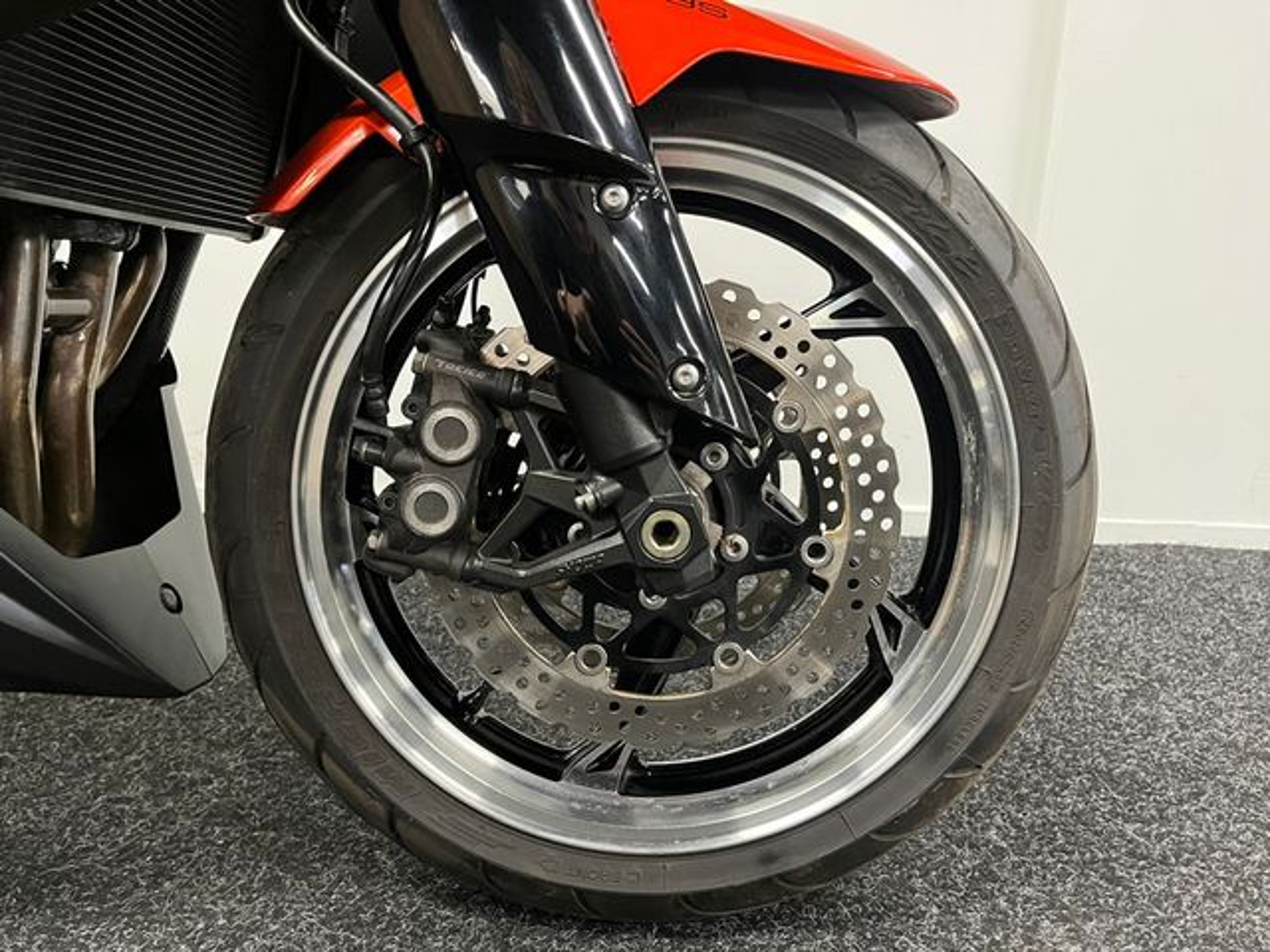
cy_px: 476
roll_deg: -1.8
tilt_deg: -14.8
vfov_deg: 53.1
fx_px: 954
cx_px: 635
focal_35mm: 26
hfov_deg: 67.3
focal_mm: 5.1
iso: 400
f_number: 1.6
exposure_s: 1/33
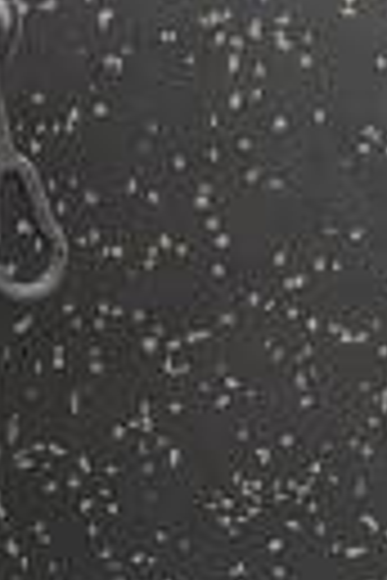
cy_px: 827
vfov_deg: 17.2
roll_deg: +3.0
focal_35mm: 109
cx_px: -153
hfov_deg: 12.1
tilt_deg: -24.6
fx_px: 1757
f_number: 1.8
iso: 500
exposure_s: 1/30
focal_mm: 4.25
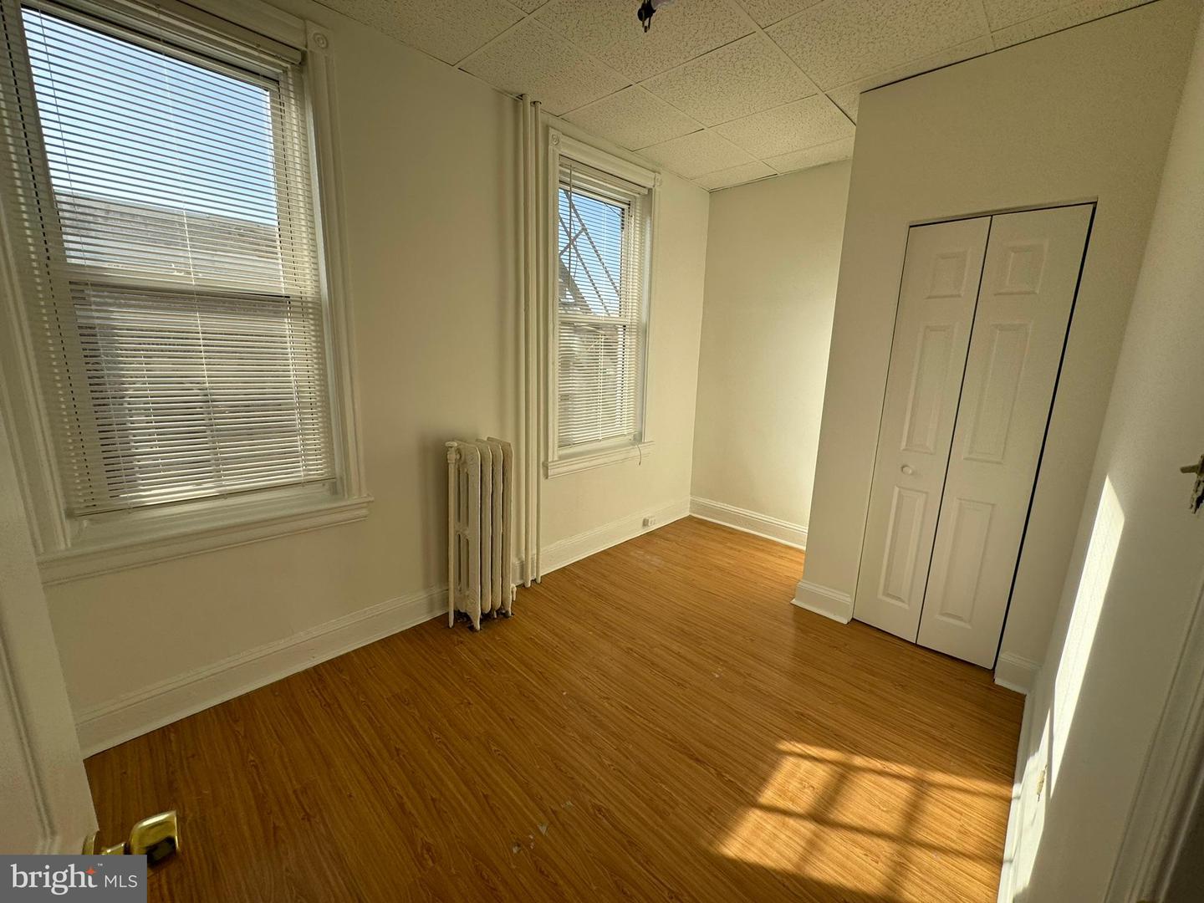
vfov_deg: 85.7
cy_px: 452
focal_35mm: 14
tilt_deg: -11.4
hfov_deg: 102.1
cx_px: 602
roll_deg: -2.1
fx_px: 487
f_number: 2.2
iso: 40
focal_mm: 2.22
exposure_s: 1/849
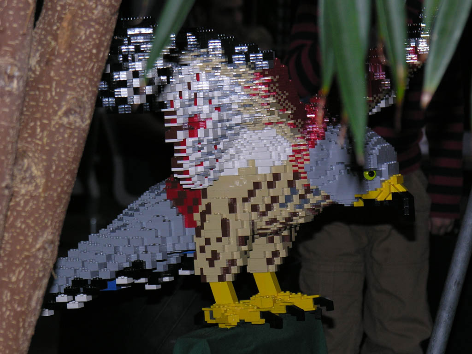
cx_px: 236
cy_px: 177
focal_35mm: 175
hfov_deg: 11.3
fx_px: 2386
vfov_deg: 8.5
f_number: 4
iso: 73
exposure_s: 1/120
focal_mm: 44.5
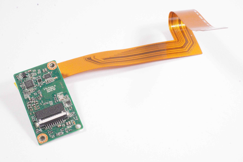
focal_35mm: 63
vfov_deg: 21.5
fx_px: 425
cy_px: 81
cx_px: 122
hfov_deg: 31.9
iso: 12800
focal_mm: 42
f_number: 25
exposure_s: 1/200
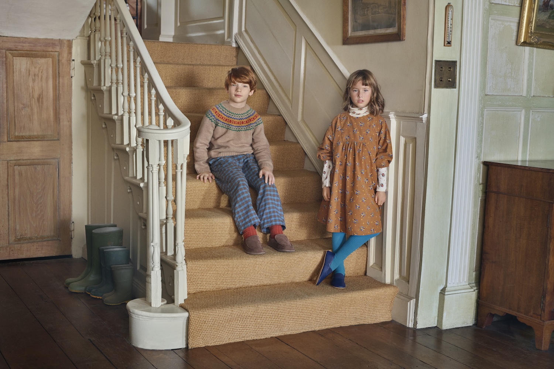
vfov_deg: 27.0
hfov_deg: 39.6
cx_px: 277
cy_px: 184
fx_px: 769
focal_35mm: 50
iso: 640
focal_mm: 50
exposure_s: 1/250
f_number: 5.6
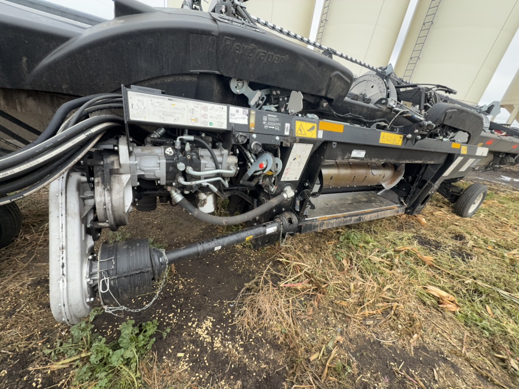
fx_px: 210
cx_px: 260
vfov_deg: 85.7
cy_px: 194
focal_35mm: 14
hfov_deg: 102.1
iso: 16
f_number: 2.2
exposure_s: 1/114
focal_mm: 2.22
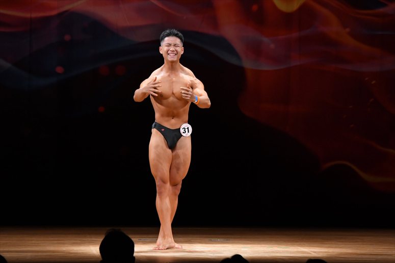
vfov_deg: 6.1
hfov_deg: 9.2
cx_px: 198
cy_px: 132
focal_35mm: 225
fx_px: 2468
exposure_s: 1/400
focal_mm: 150
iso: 3200
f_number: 5.6
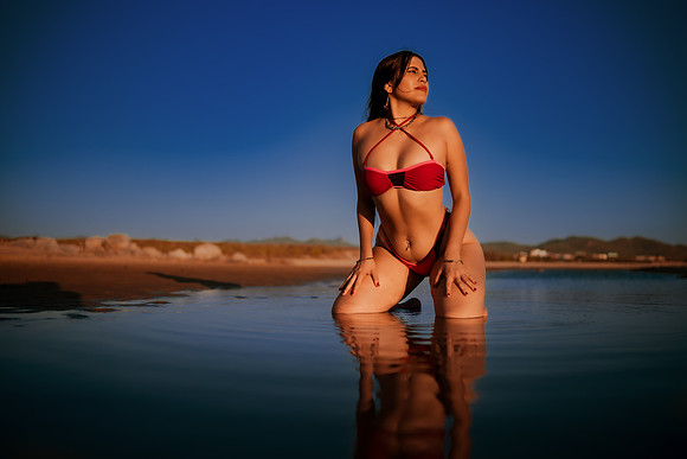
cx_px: 344
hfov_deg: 54.4
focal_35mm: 35
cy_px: 230
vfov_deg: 37.9
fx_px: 668
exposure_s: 1/5000
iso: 100
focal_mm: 35
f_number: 1.8
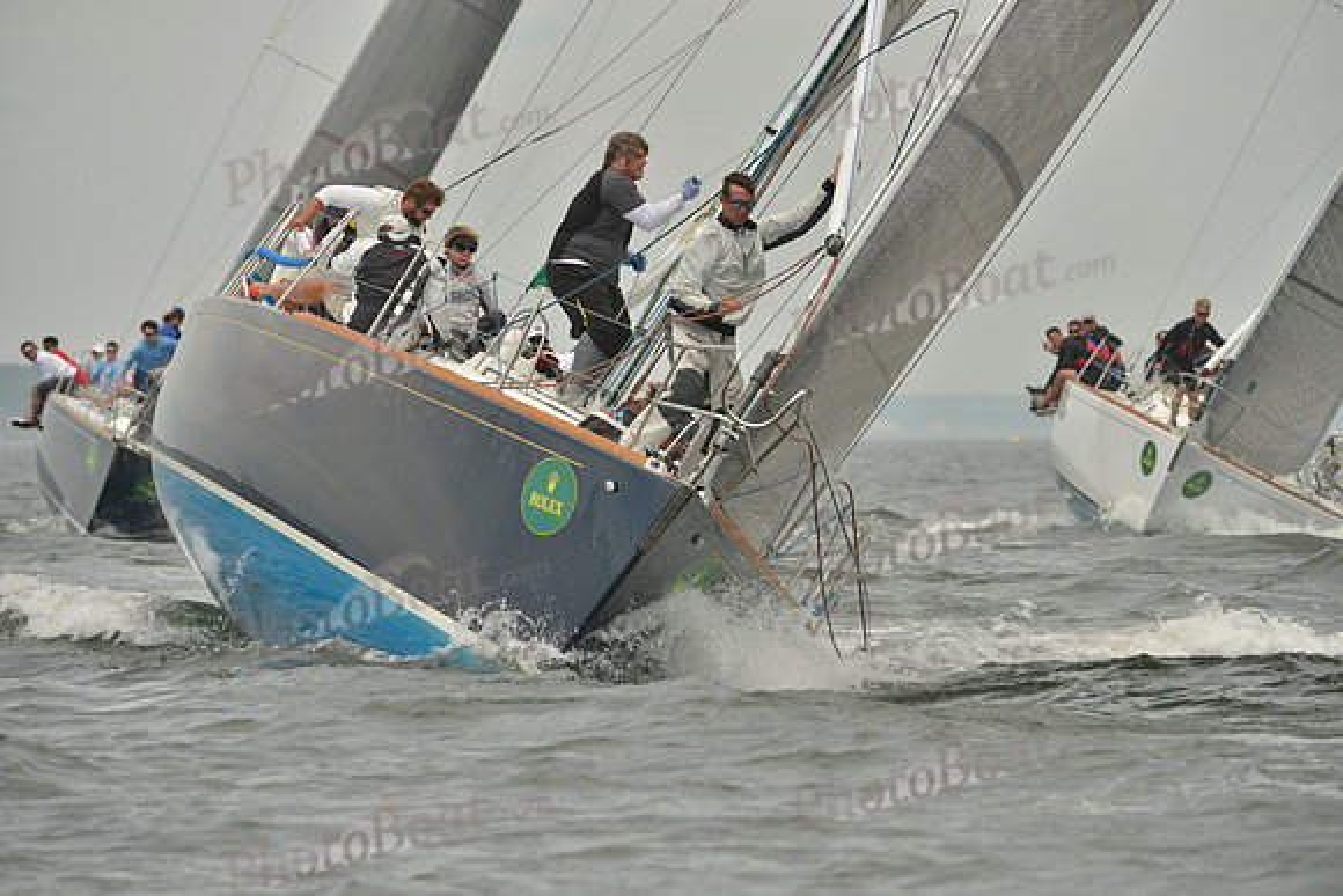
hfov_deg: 7.9
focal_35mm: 260
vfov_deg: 5.3
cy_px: 448
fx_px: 9701
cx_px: 672
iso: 280
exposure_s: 1/1250
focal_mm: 260
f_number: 6.3
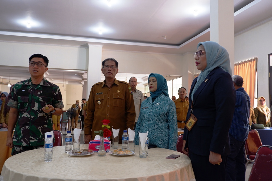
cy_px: 90
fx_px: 227
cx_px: 136
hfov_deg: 61.9
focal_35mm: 30
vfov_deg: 43.6
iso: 500
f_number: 4.2
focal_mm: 20.9
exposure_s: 1/30
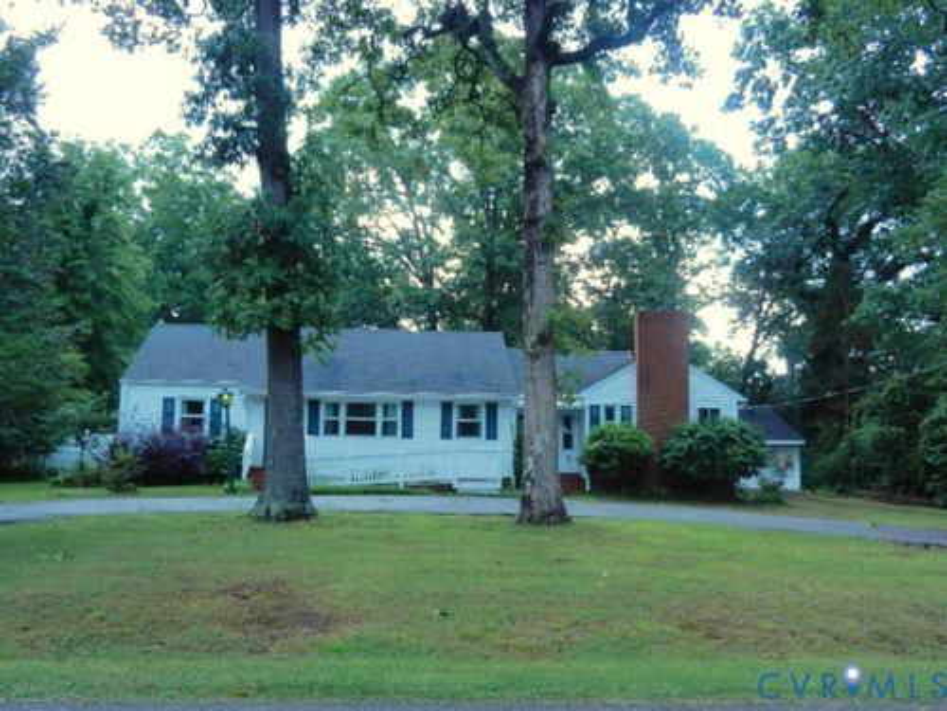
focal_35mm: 33
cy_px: 356
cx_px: 474
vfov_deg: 42.9
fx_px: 903
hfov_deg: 55.4
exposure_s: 1/125
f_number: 3.8
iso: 160
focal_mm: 5.9
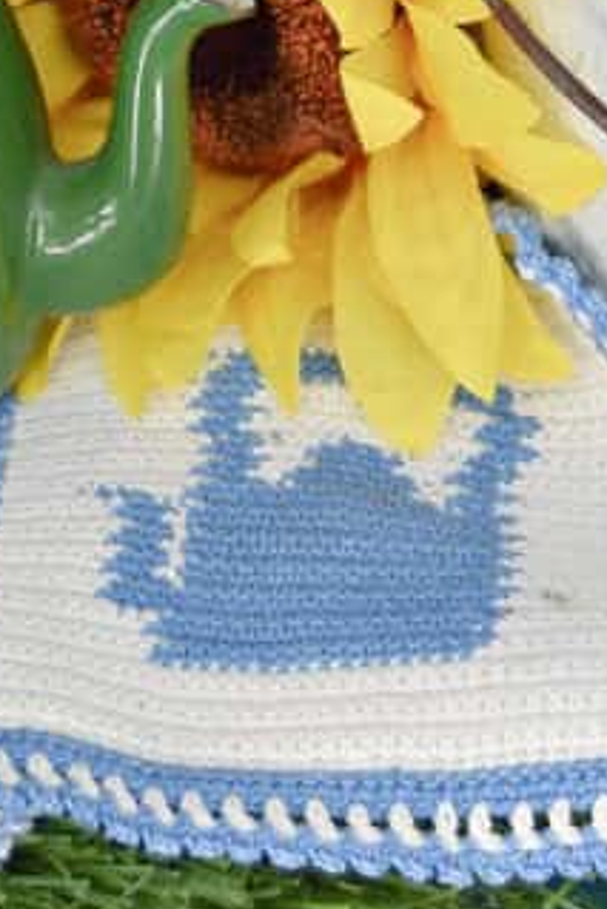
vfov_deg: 11.1
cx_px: 19
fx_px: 4623
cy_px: -85
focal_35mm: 183
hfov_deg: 7.5
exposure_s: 1/100
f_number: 5
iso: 400
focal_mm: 38
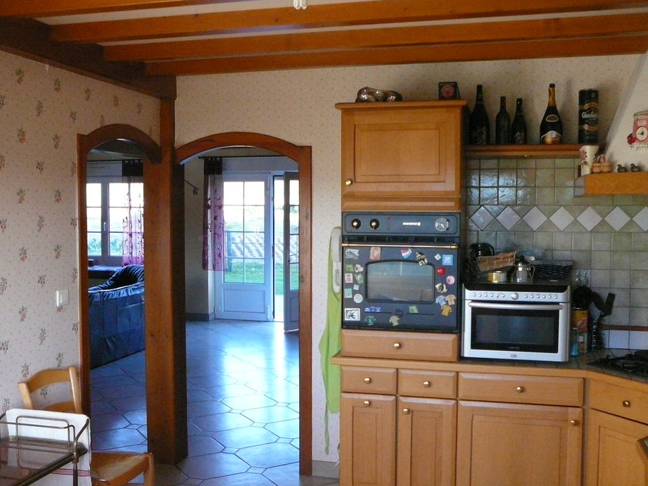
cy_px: 255
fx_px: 711
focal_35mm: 38
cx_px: 317
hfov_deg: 49.0
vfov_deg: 37.7
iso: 400
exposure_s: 1/100
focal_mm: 5.2
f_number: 2.8
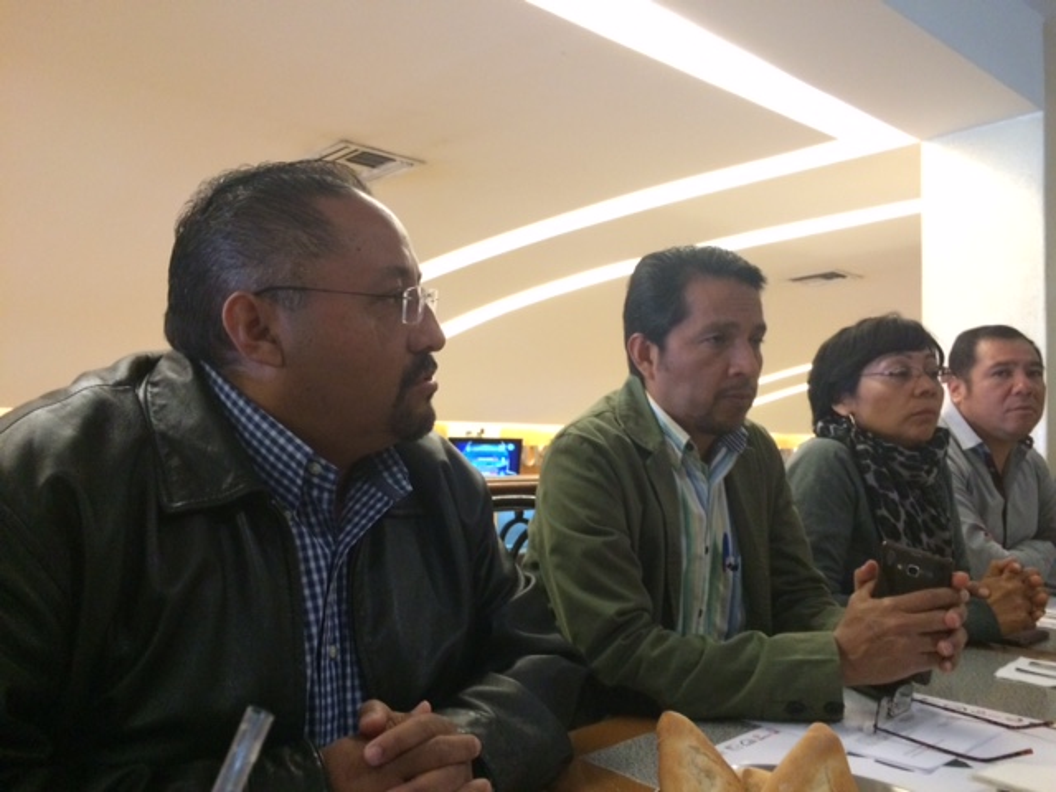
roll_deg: -0.9
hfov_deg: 61.7
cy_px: 396
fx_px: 885
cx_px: 528
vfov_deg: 48.2
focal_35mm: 29
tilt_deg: +1.6
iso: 250
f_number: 2.2
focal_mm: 4.15
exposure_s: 1/17
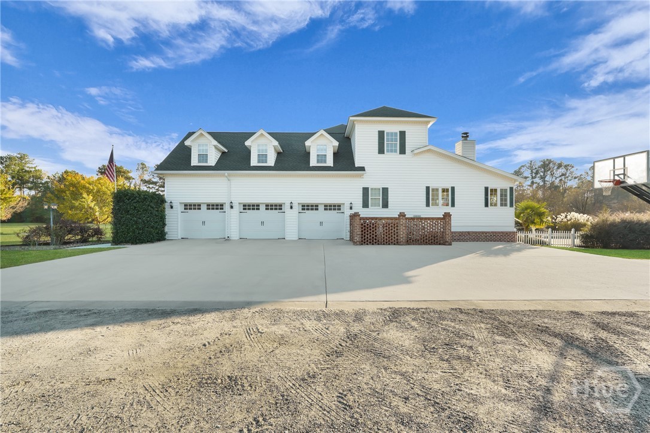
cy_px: 216
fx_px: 289
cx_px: 325
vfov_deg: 73.7
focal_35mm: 16
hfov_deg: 96.7
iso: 320
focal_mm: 16
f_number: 9
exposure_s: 1/160
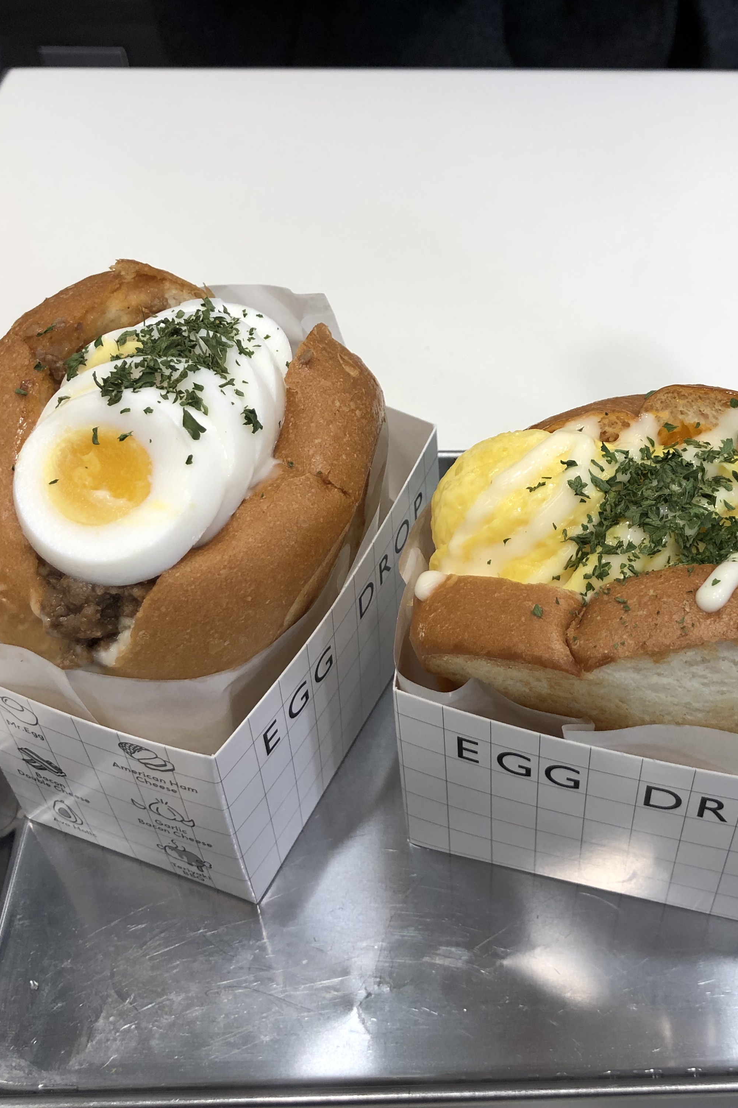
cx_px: 521
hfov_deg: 33.7
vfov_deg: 49.6
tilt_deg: -48.6
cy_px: 555
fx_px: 1199
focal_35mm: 39
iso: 20
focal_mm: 4
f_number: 1.8
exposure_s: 1/30
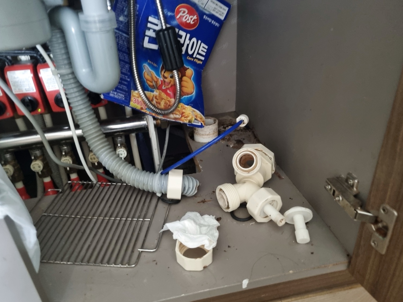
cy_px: 151
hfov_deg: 67.3
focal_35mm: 26
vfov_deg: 53.1
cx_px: 202
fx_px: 303
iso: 640
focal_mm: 5.4
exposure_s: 1/24
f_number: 1.8
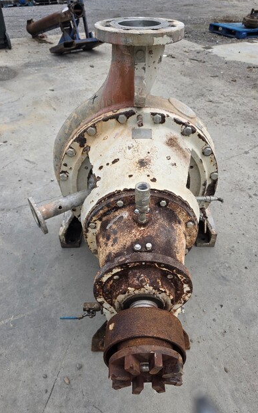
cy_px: 202
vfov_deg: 72.5
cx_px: 134
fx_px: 281
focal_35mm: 25
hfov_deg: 49.3
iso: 80
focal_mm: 6.3
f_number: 1.7
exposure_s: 1/6809
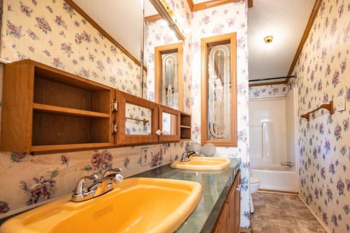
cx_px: 197
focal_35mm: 16
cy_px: 129
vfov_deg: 73.6
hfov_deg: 96.2
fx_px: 156
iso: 800
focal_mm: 14
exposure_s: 1/160
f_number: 4
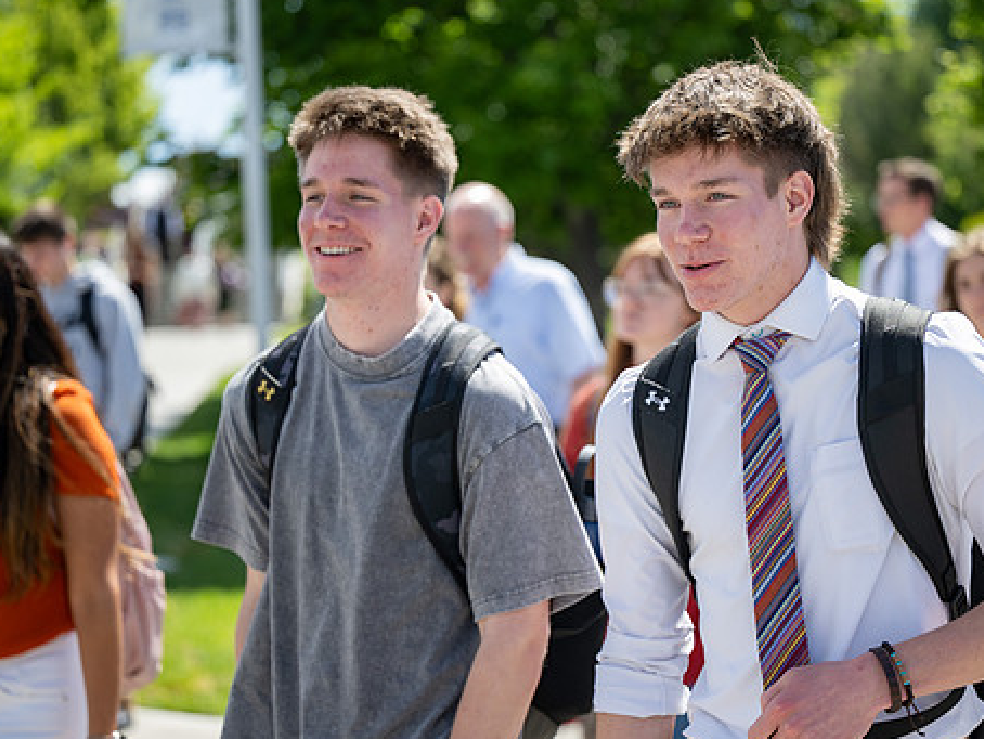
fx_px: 2446
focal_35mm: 86
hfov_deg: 22.7
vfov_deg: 17.2
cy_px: 370
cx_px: 596
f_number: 2.8
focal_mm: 70
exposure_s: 1/1600
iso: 100
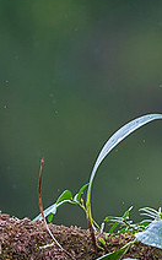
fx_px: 6750
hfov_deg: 1.4
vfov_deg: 2.2
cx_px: 303
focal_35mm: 953
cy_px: 156
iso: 800
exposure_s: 1/800
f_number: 4
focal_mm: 270
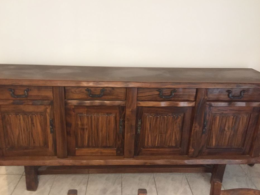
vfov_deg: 45.5
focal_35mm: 31
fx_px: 233
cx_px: 126
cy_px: 94
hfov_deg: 58.3
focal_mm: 4.15
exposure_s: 1/25
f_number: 2.2
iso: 250
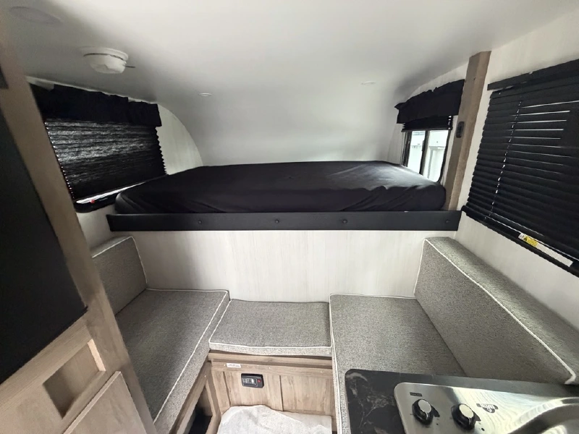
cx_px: 290
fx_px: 234
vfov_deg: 85.7
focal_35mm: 14
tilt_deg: -19.4
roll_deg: +3.8
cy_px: 217
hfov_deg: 102.1
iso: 640
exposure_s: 1/60
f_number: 2.2
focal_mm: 2.22
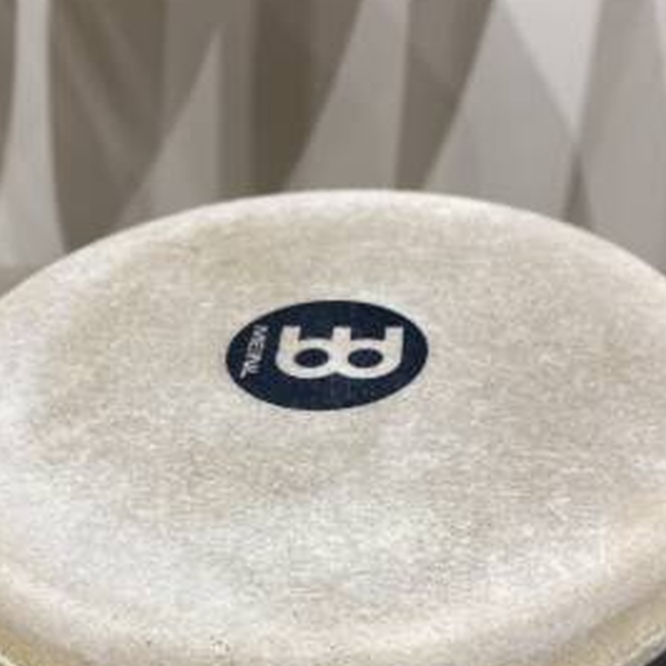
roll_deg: +5.1
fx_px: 980
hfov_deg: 37.5
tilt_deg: -40.1
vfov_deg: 36.5
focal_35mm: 45
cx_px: 318
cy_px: 513
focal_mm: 4.25
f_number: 1.8
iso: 125
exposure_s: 1/120
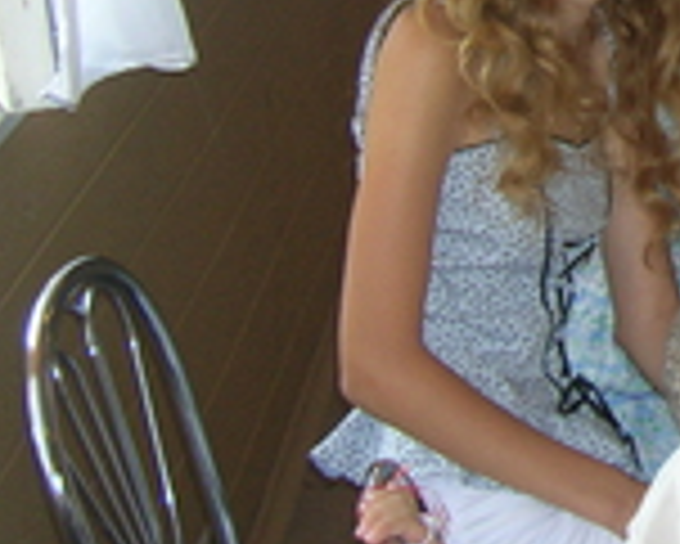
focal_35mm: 121
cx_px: 1045
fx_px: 2437
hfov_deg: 14.7
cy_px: -110
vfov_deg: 12.5
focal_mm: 5.7
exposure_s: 1/60.1
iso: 81
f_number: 2.9
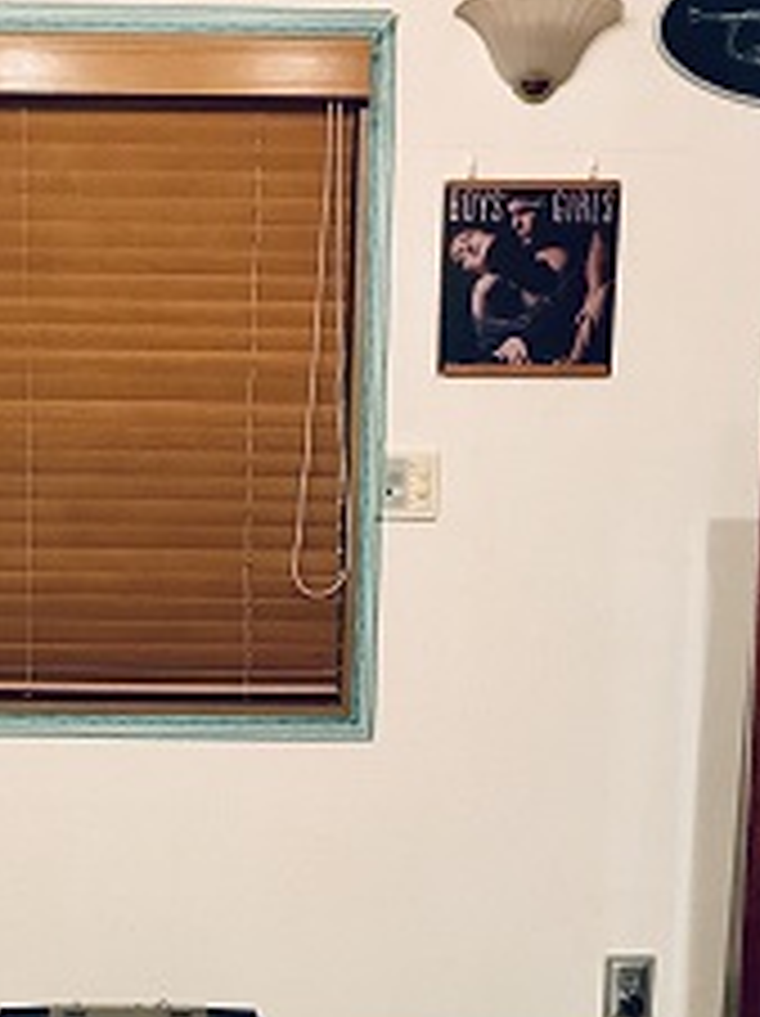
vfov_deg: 29.0
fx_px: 1818
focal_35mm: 62
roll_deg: +0.2
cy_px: 1048
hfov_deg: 23.4
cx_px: 187
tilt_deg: -11.5
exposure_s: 1/6
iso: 100
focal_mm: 3.99
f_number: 1.8
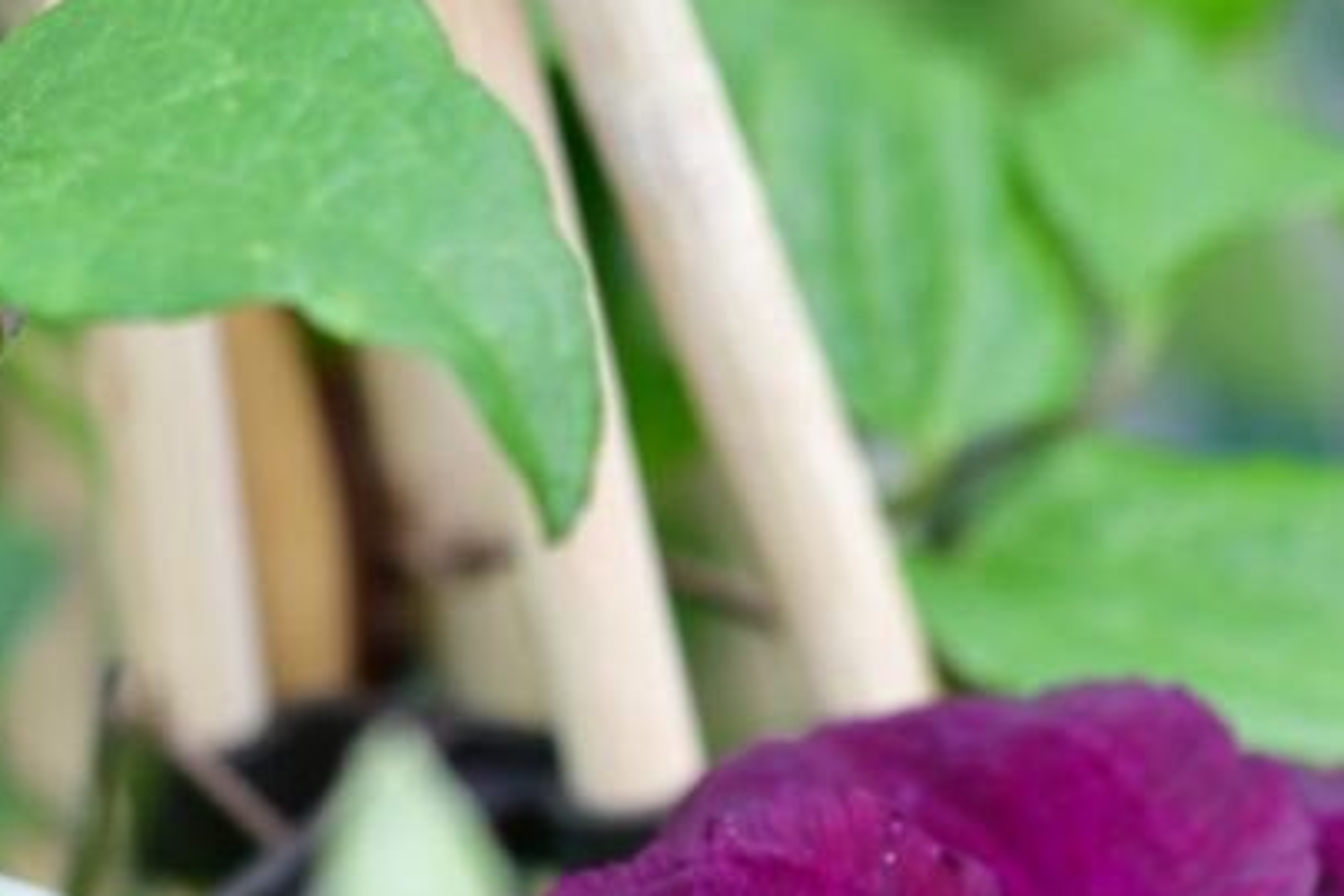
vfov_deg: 6.8
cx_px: 1291
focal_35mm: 200
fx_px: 7466
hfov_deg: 10.2
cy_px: 1115
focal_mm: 50
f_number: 4.5
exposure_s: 1/320
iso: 160
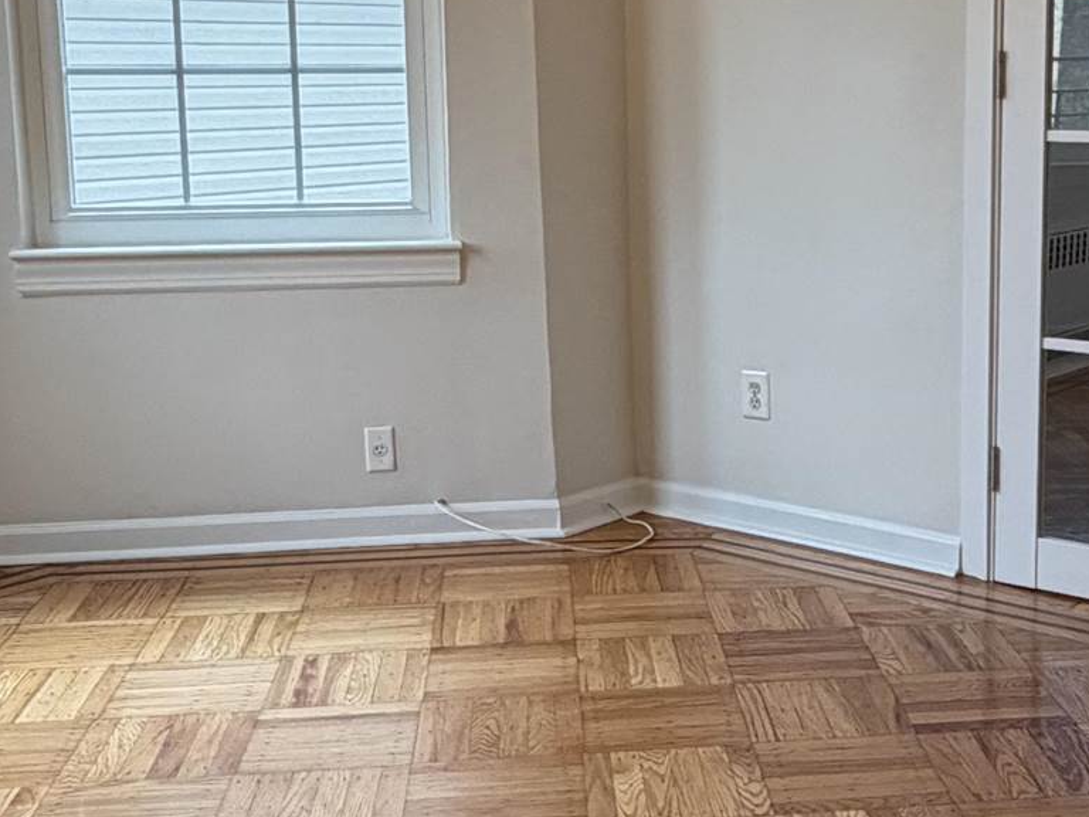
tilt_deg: -8.8
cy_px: 345
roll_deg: +1.4
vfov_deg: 26.1
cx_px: 769
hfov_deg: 33.9
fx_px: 1762
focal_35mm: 56
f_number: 2.2
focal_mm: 2.22
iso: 160
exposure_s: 1/120
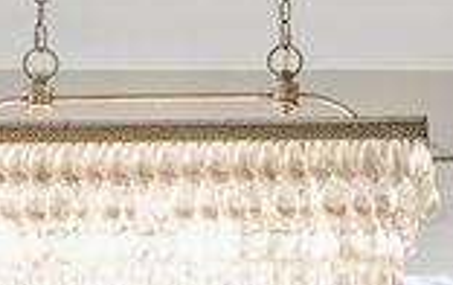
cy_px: 557
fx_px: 1323
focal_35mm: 107
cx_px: 407
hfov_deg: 19.1
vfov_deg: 11.2
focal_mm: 16
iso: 100
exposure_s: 1/25
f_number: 8
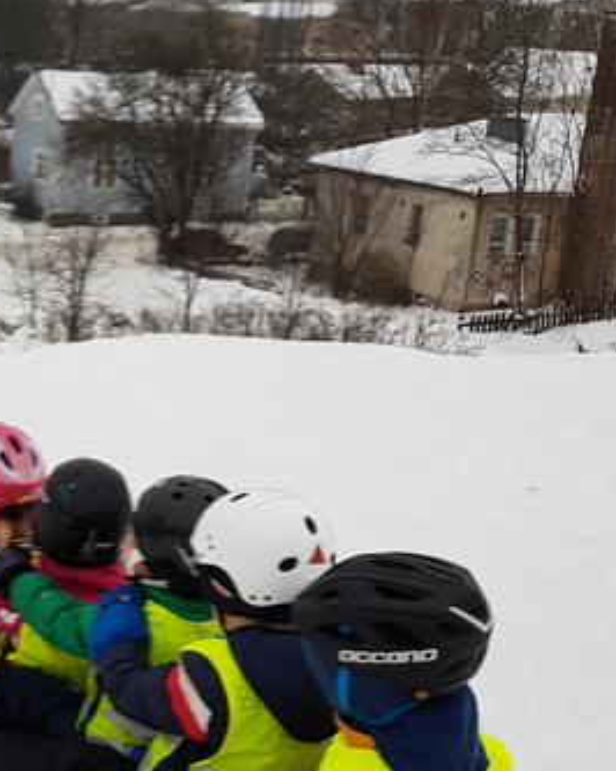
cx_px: -42
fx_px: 1391
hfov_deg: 23.6
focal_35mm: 61
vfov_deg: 30.8
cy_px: 512
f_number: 1.7
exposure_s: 1/153
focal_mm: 4.2
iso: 40
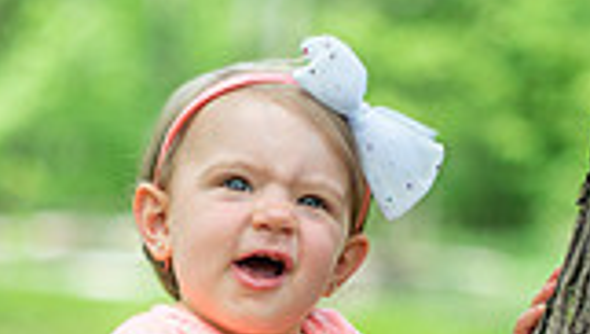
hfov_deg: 14.7
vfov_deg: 8.2
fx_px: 2287
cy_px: 492
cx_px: 216
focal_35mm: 146
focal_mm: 50
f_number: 1.4
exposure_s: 1/3200
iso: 250
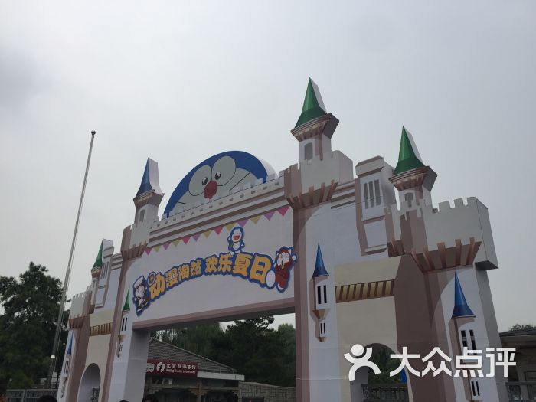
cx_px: 268
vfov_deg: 48.2
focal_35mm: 29
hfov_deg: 61.7
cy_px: 201
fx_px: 449
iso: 32
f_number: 2.2
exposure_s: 1/1799
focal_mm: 4.15
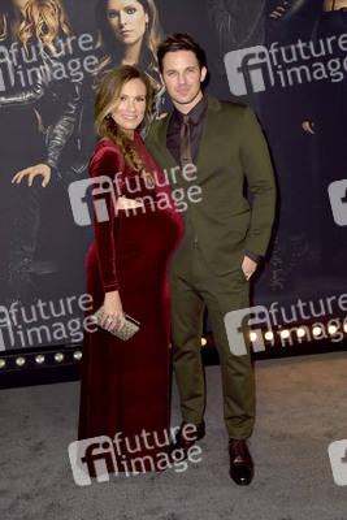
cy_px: 260
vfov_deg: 46.4
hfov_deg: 31.9
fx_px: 607
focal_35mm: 42
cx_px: 174
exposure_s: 1/320
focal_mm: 42
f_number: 5.6
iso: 320
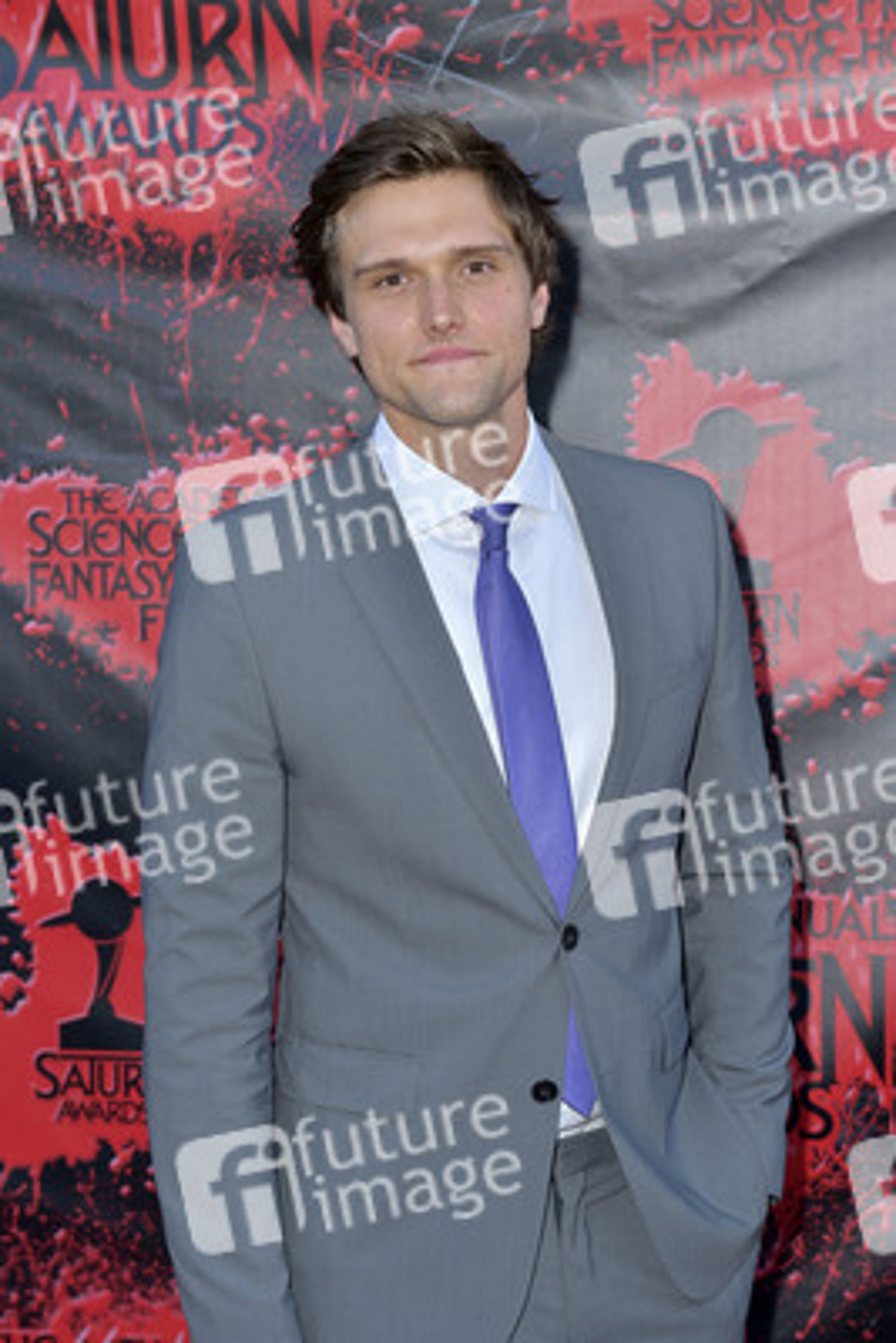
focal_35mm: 62
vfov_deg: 32.4
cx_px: 448
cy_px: 672
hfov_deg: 21.9
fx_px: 2312
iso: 250
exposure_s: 1/250
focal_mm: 62
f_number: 6.3
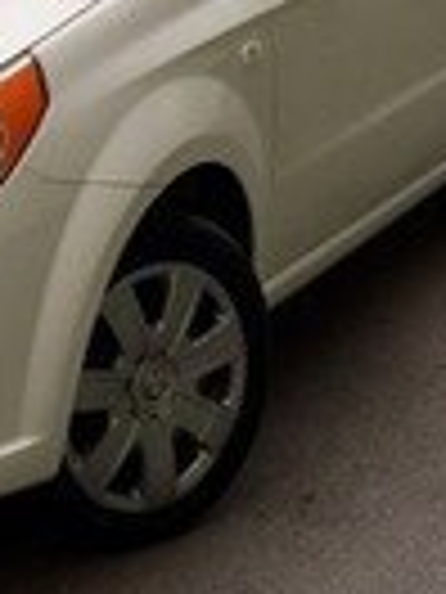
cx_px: -68
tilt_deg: -5.3
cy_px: -112
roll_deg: +0.1
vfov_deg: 17.3
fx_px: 1873
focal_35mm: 109
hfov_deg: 13.3
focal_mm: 4.15
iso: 40
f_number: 2.2
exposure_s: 1/100
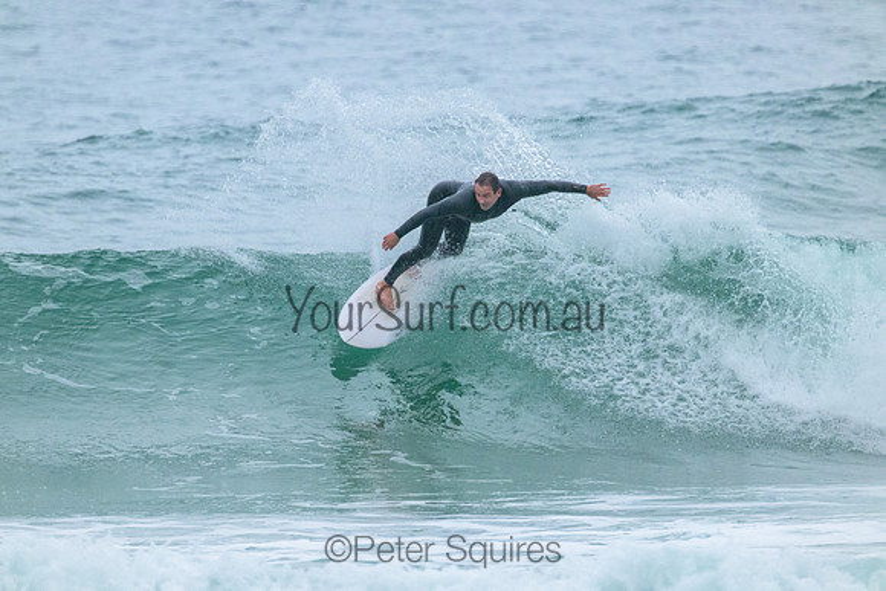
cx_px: 443
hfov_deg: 2.6
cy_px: 296
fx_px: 19693
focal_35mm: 800
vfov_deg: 1.7
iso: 8000
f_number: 11
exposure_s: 1/1600
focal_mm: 800
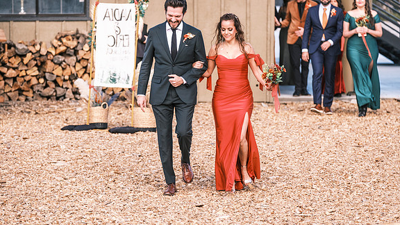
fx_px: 1856
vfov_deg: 6.9
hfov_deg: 12.3
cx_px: 200
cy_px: 107
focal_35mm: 175
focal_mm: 110.6
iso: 400
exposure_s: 1/800
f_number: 2.8
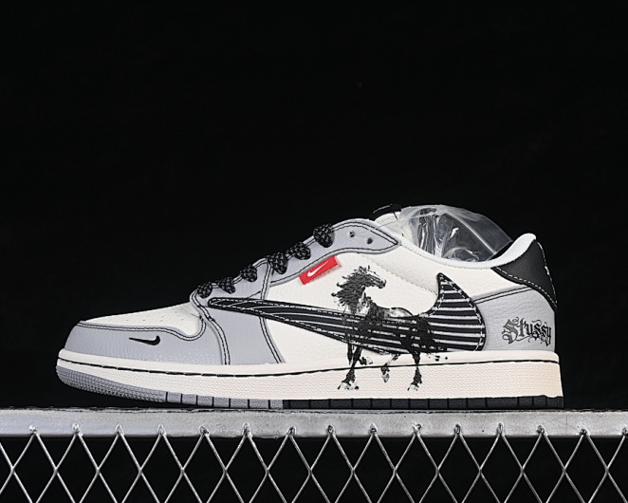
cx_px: 317
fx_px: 1580
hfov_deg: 22.5
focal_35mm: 85
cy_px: 252
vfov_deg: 18.1
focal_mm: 50
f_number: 8
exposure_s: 1/80
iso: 160
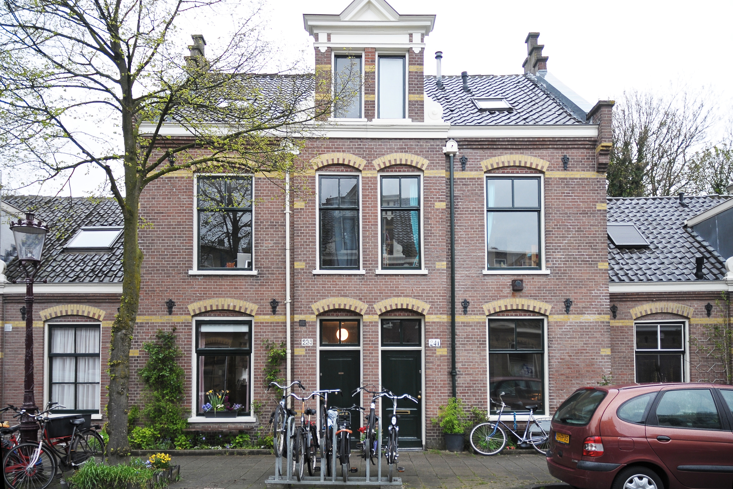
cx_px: 366
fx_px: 550
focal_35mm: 27
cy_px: 244
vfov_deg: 47.9
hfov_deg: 67.4
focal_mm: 18
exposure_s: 1/45
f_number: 3.5
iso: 200
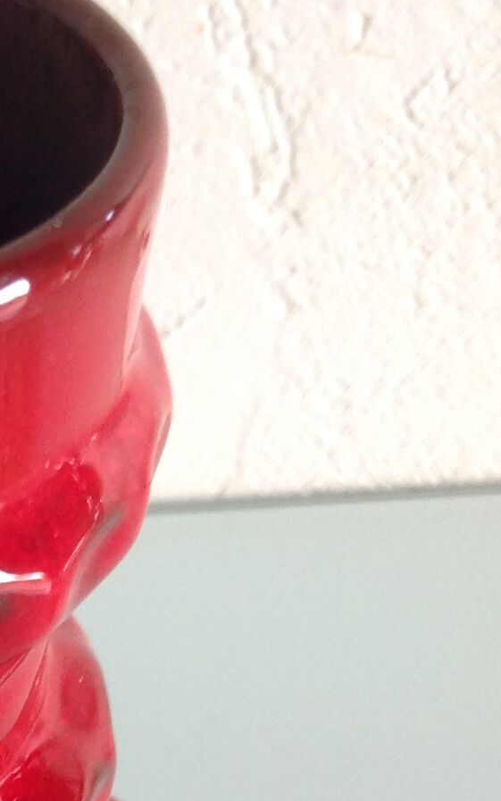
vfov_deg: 18.7
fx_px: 2336
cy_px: 881
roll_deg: +4.9
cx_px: -321
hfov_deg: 11.6
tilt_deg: -44.0
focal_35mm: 107
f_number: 2.4
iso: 64
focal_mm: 4.28
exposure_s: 1/15
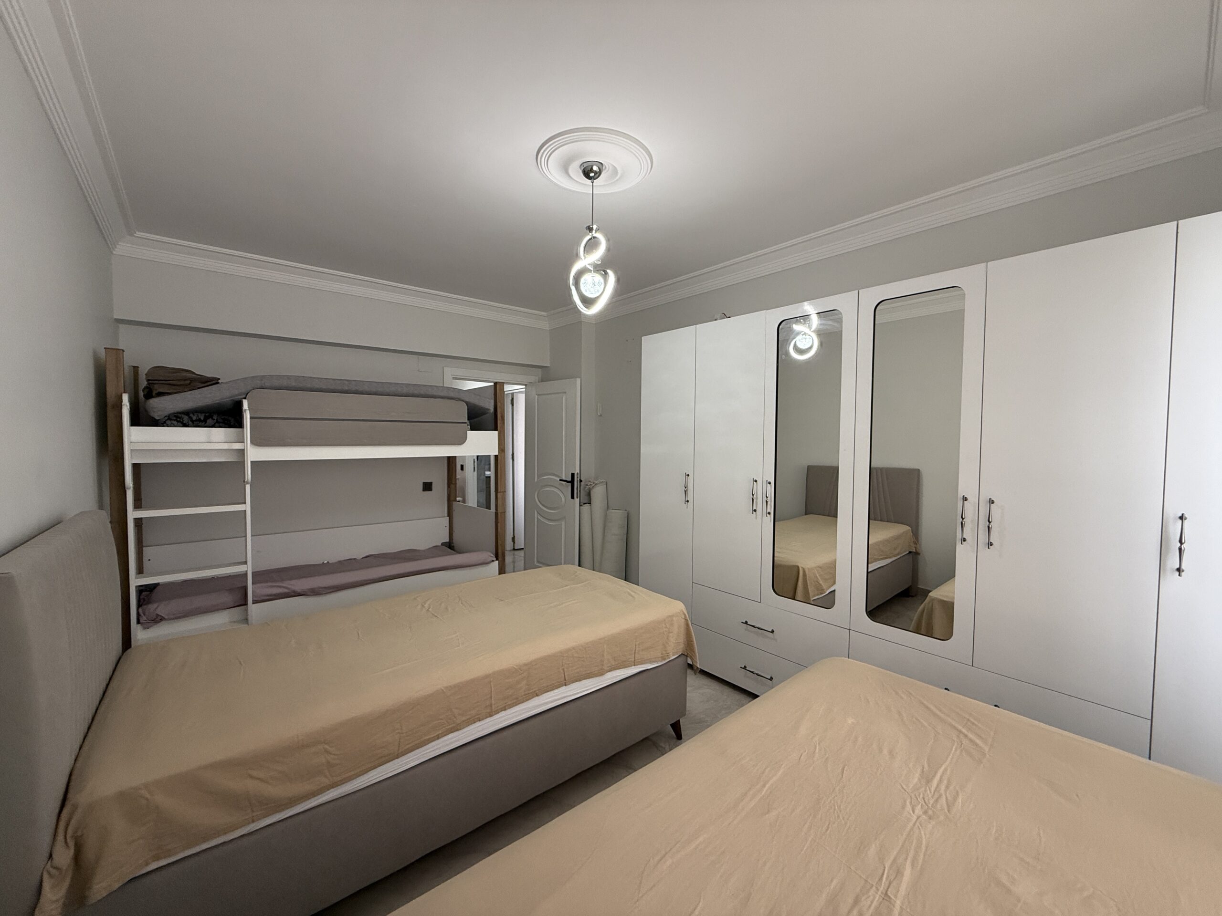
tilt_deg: -1.7
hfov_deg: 102.1
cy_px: 458
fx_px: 494
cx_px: 611
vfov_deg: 85.7
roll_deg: -0.4
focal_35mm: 14
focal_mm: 2.22
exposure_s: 1/99
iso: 200
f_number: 2.2
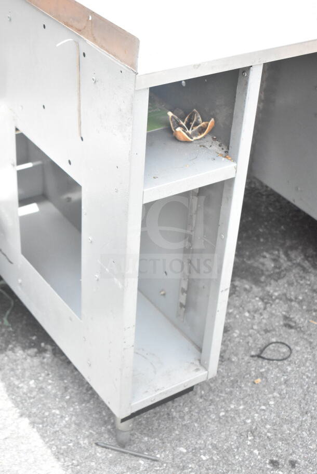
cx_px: 158
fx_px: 752
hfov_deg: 23.8
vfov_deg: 35.0
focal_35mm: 57
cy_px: 237
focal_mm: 38
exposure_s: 1/4000
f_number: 4.8
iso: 5600
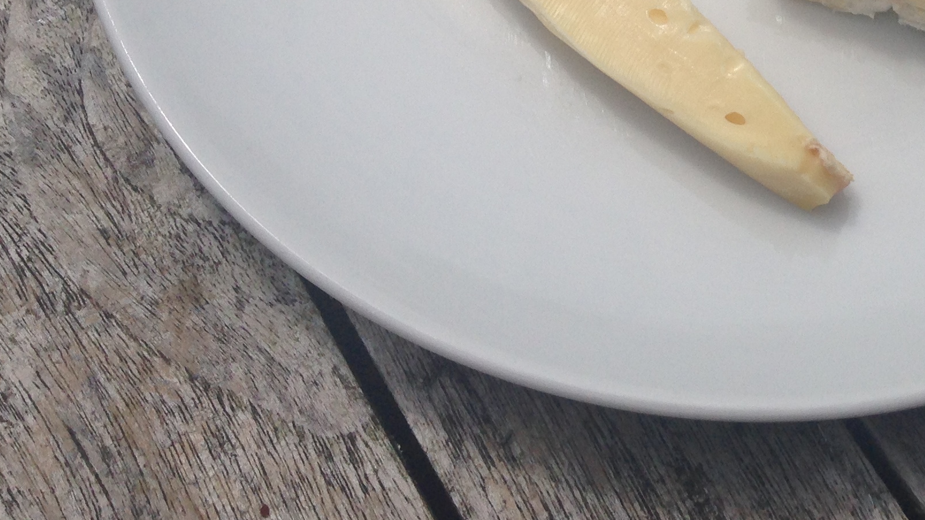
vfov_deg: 15.7
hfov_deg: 28.3
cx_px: 759
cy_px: -169
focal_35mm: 73
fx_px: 1790
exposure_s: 1/4926
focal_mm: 4.12
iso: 50
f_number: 2.4
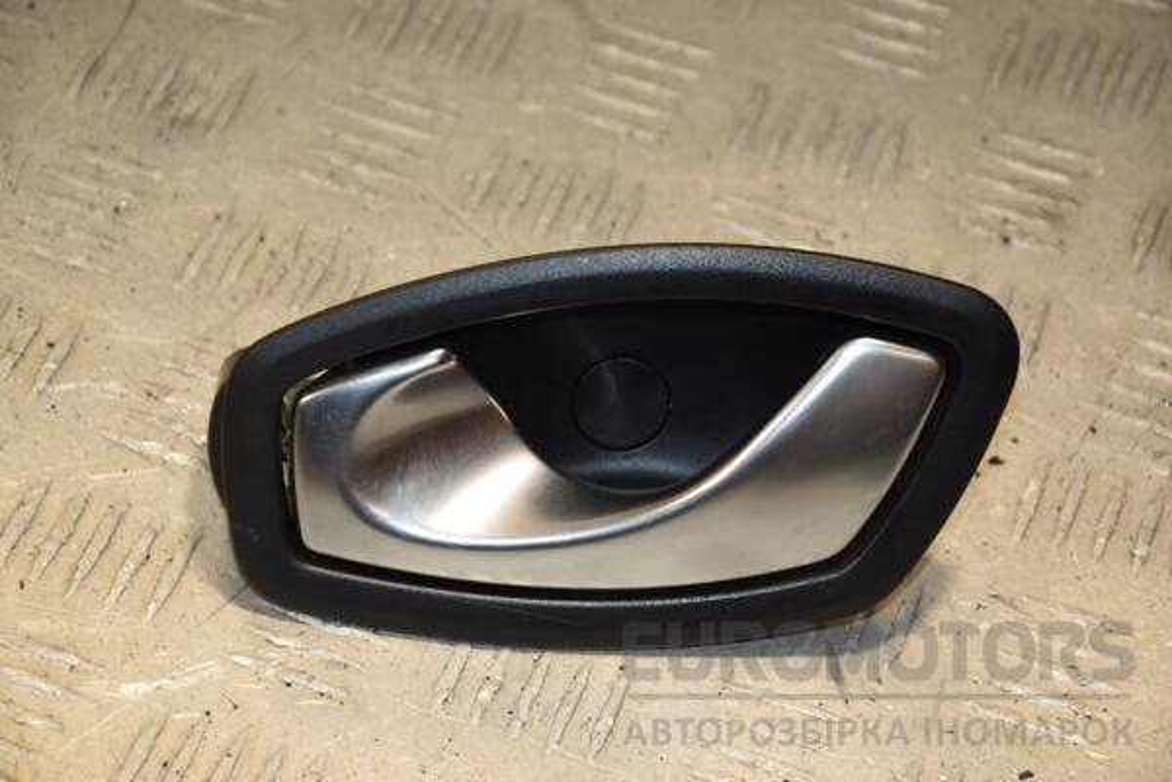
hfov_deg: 13.0
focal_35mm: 158
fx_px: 5127
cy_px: 391
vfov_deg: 8.7
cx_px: 586
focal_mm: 105
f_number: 7.1
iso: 800
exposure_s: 1/200
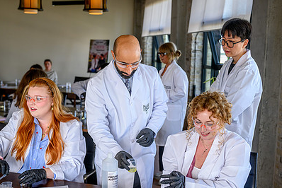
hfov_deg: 38.9
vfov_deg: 26.5
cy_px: 101
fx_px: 400
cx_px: 140
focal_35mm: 51
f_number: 2.5
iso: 1000
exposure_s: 1/500
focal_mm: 35
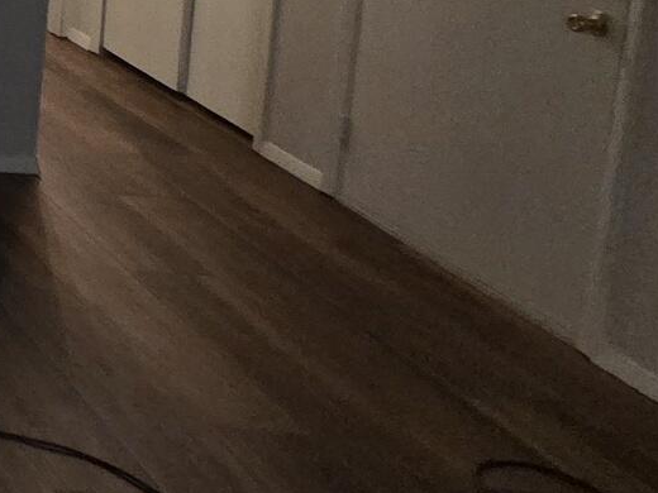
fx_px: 1141
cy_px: -166
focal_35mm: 60
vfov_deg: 21.8
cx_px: -825
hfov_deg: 16.6
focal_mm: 2.2
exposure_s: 1/60.2
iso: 400
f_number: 2.2
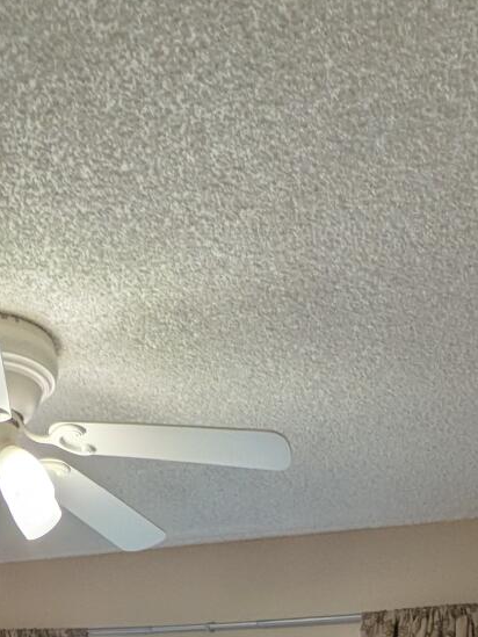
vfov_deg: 24.3
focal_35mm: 51
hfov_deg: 28.1
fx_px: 939
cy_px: 1055
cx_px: 106
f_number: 2.2
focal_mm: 1.85
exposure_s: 1/110
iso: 46
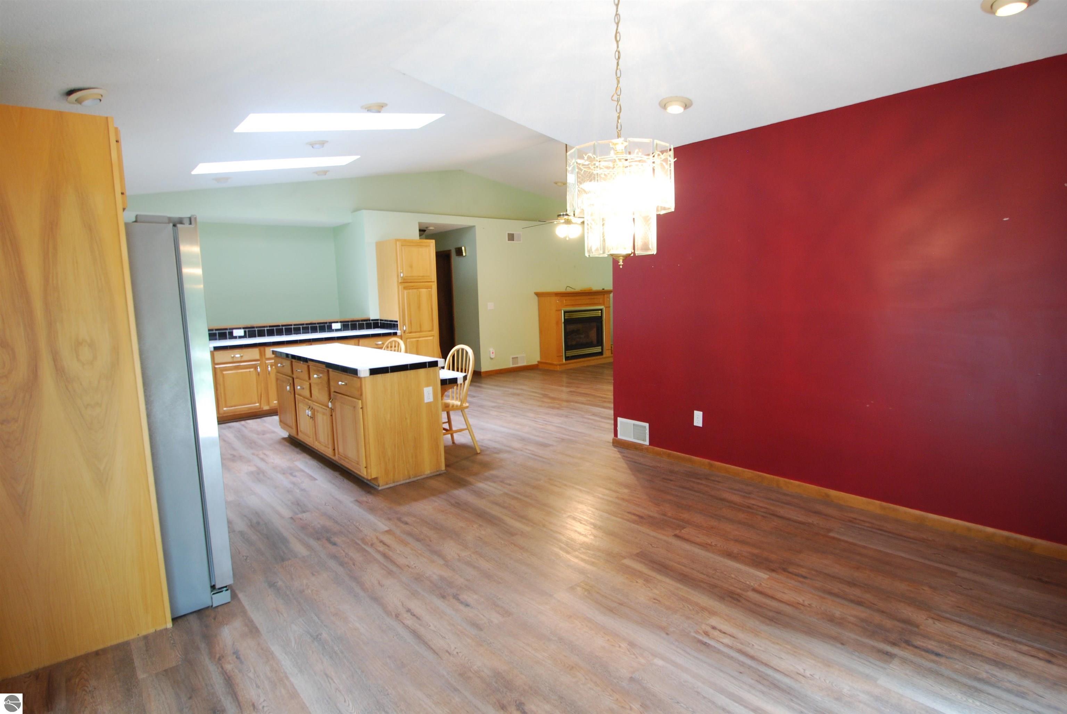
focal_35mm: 18
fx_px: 534
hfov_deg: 89.9
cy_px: 357
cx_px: 534
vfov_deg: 67.5
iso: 400
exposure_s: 1/13
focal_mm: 12
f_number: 3.8
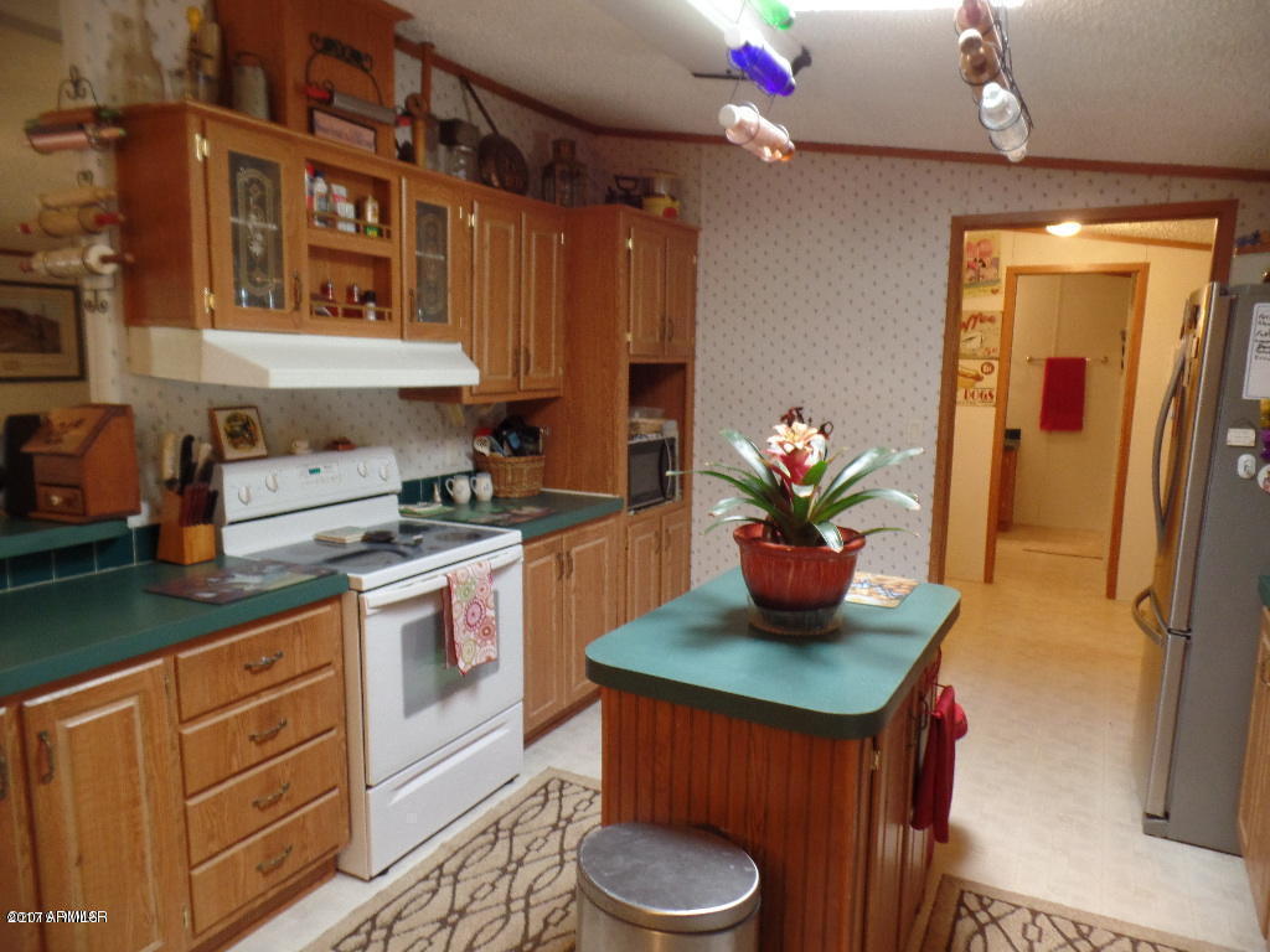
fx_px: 844
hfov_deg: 73.9
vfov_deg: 58.9
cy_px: 476
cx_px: 635
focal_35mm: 23
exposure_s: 1/30
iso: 200
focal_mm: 4.1
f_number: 2.8
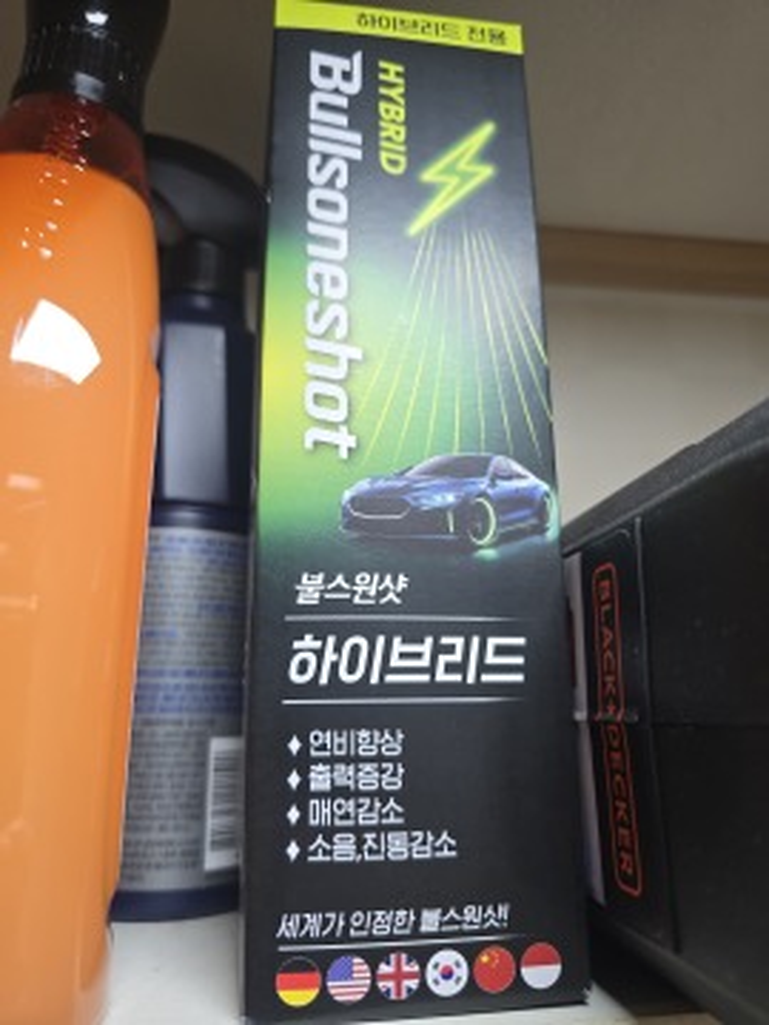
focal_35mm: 23
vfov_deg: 73.9
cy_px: 512
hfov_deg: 58.9
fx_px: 681
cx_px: 384
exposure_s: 1/120
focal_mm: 6.3
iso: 100
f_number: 1.7
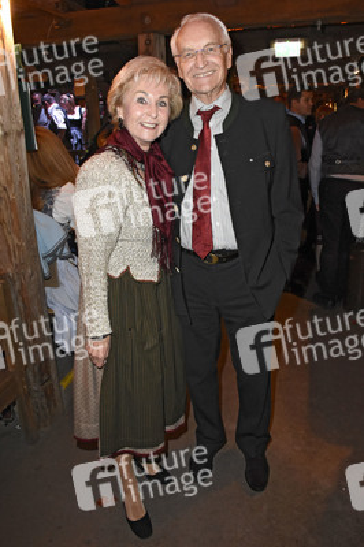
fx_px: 410
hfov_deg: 47.9
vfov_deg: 67.4
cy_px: 274
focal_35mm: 27
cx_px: 182
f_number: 6.3
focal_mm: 18
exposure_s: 1/60
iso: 5000
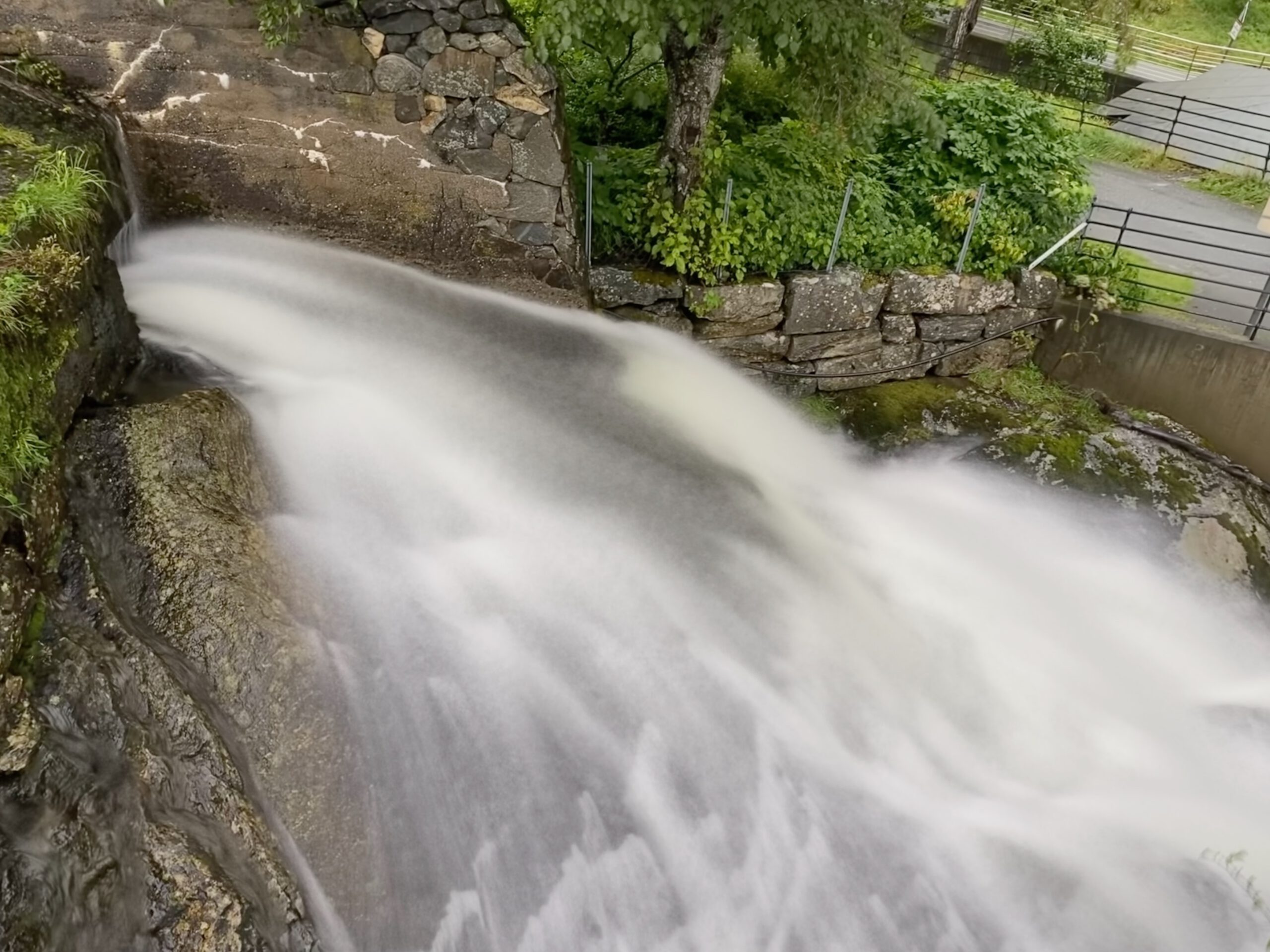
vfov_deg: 53.1
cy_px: 476
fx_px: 954
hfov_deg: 67.3
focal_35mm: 26
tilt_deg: -37.6
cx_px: 635
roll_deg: -6.5
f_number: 1.8
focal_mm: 4.25
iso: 32
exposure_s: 1/747
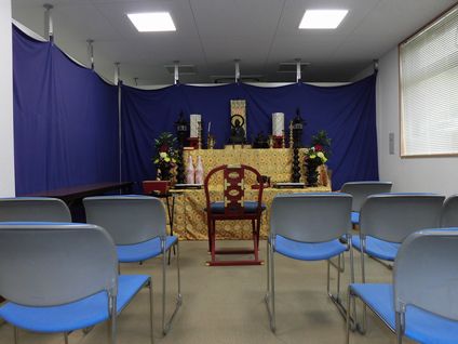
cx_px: 229
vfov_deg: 56.8
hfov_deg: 71.6
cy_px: 172
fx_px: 318
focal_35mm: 24
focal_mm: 4.3
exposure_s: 1/50
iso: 100
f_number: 3.1
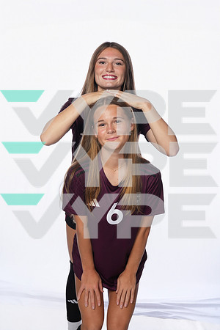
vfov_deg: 42.7
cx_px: 110
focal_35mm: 46
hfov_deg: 29.2
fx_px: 422
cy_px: 165
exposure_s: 1/250
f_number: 8
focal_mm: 46
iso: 800
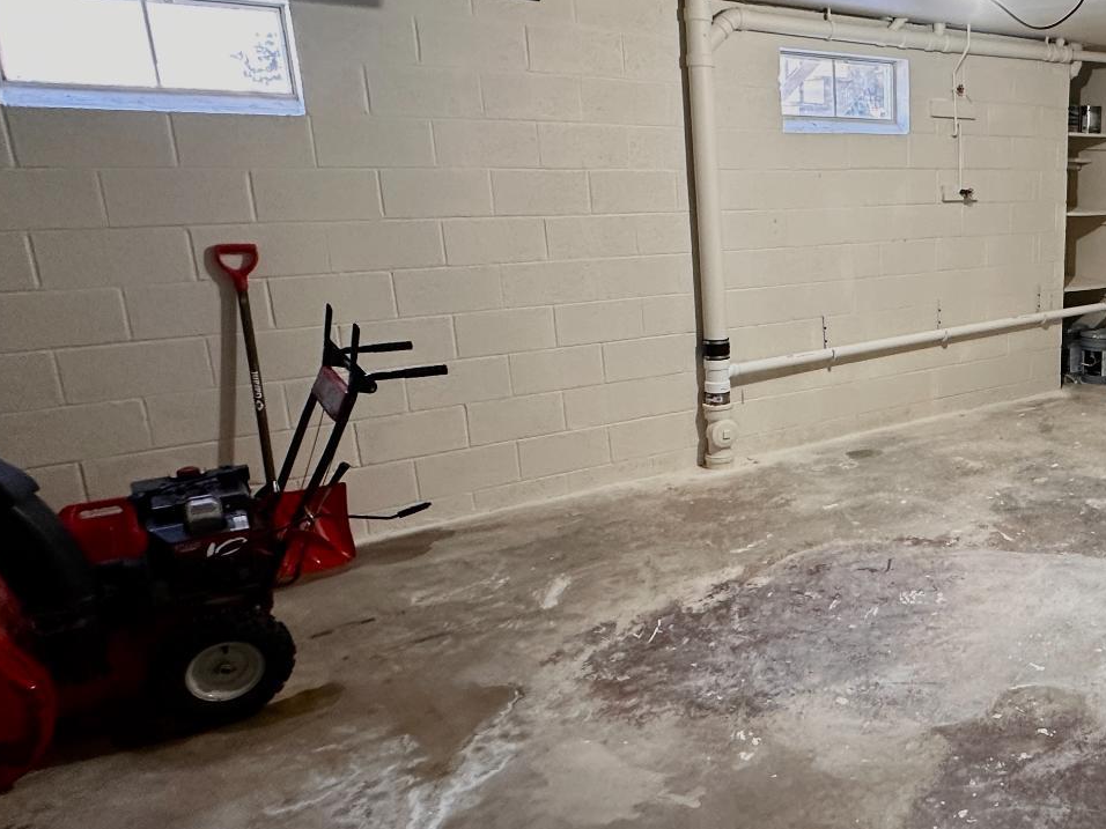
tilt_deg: -13.2
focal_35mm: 30
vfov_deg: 46.8
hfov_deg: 52.3
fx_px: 959
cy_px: 384
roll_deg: -0.8
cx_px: 1008
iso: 250
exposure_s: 1/60
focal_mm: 2.22
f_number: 2.2
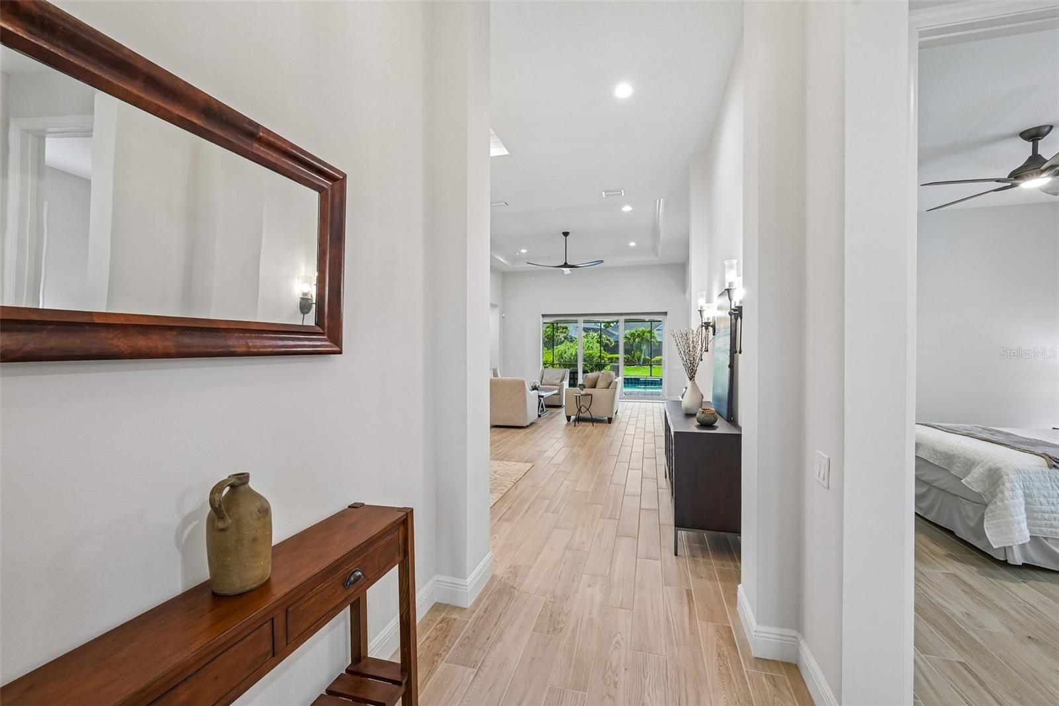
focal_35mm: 14
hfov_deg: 104.3
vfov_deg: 81.2
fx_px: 412
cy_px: 353
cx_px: 530
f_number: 8
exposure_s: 1/30
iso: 400
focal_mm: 14
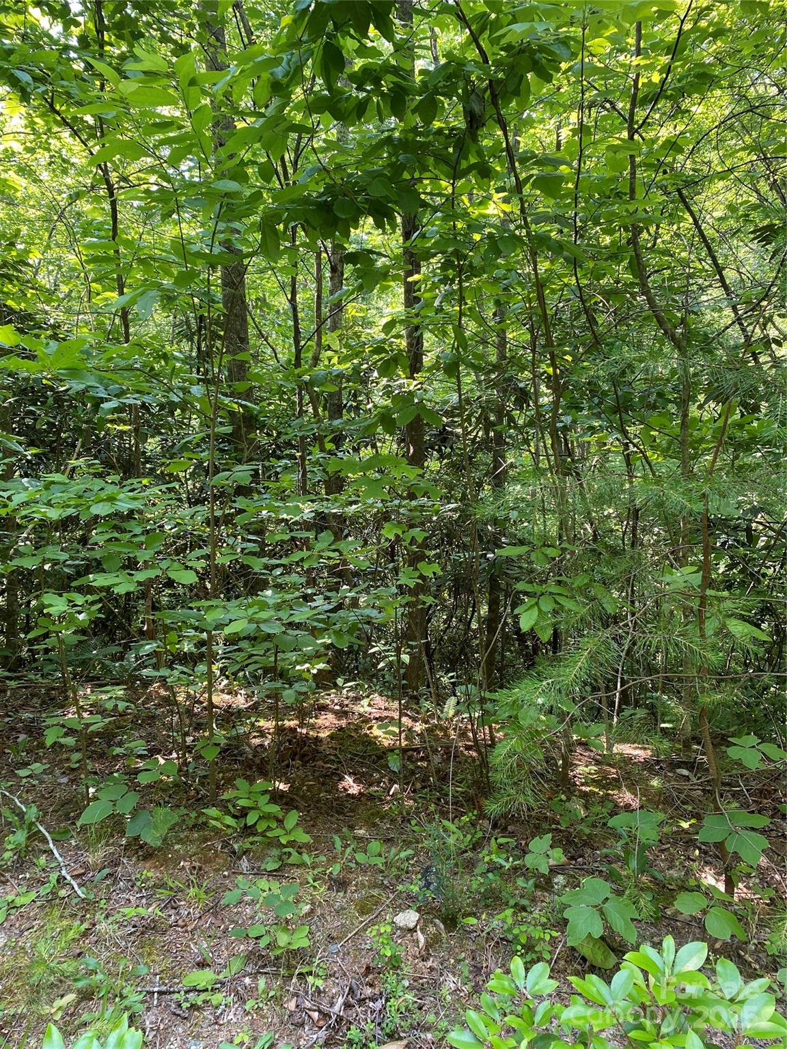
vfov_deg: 67.3
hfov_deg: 53.1
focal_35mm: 26
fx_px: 788
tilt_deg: -8.9
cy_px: 524
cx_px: 394
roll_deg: +1.2
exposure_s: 1/121
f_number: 1.8
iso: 80
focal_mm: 4.25
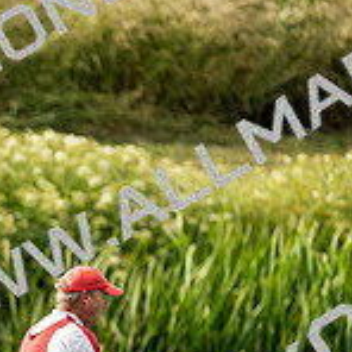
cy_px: 391
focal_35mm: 2000
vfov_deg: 0.9
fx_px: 23009
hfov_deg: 0.9
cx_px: -281
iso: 400
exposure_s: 1/2000
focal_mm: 600
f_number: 6.3
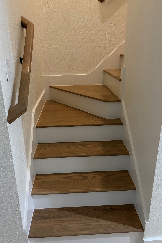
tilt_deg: -22.3
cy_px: 122
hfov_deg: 46.4
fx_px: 189
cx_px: 80
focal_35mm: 28
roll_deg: +2.1
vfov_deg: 65.5
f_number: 1.6
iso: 500
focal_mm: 5.96
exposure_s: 1/30
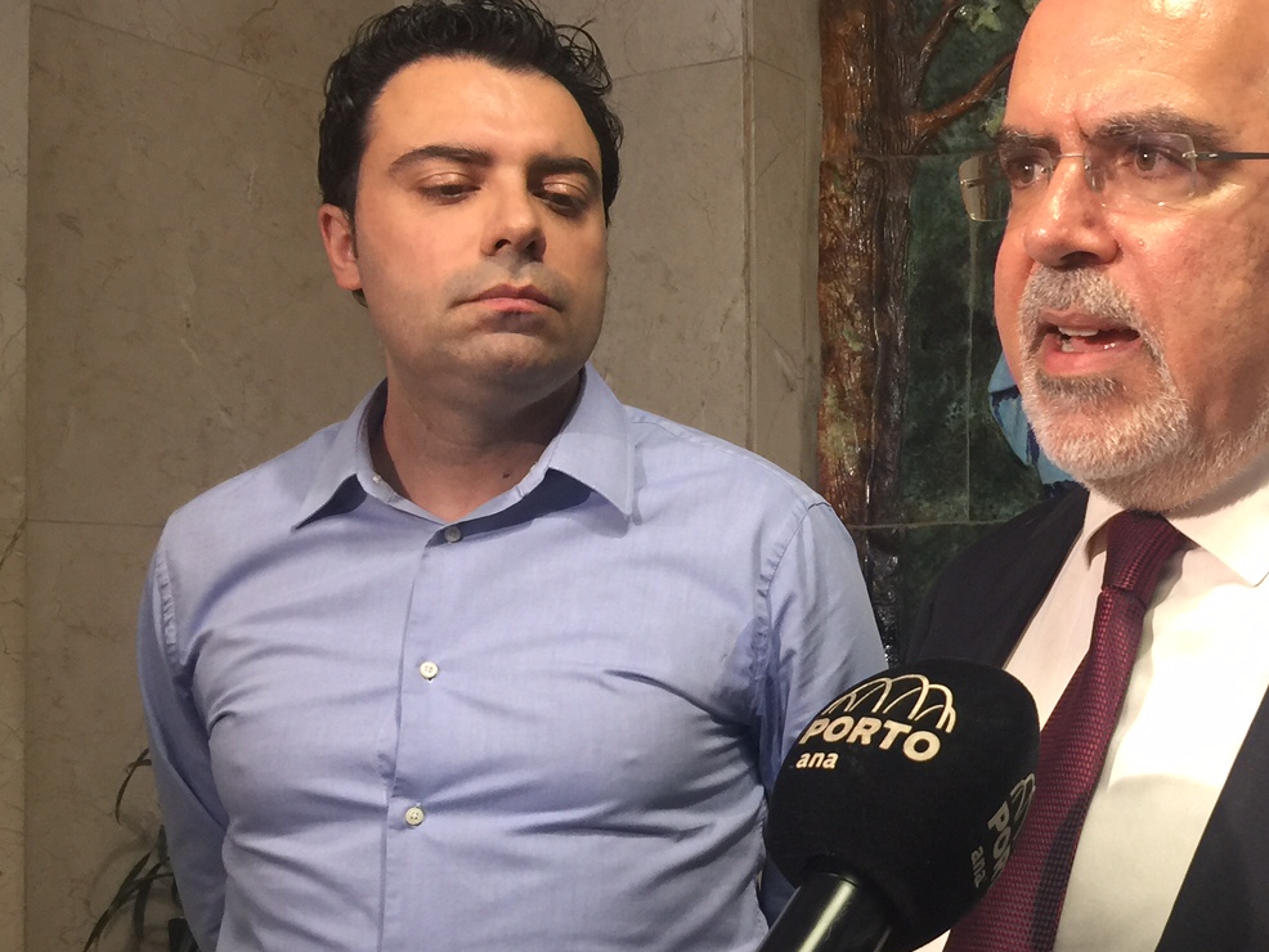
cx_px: 1030
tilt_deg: +1.1
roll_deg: +0.0
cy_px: 578
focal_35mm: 48
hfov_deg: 38.1
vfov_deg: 30.2
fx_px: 1760
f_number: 2.2
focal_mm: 4.15
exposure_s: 1/17
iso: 40
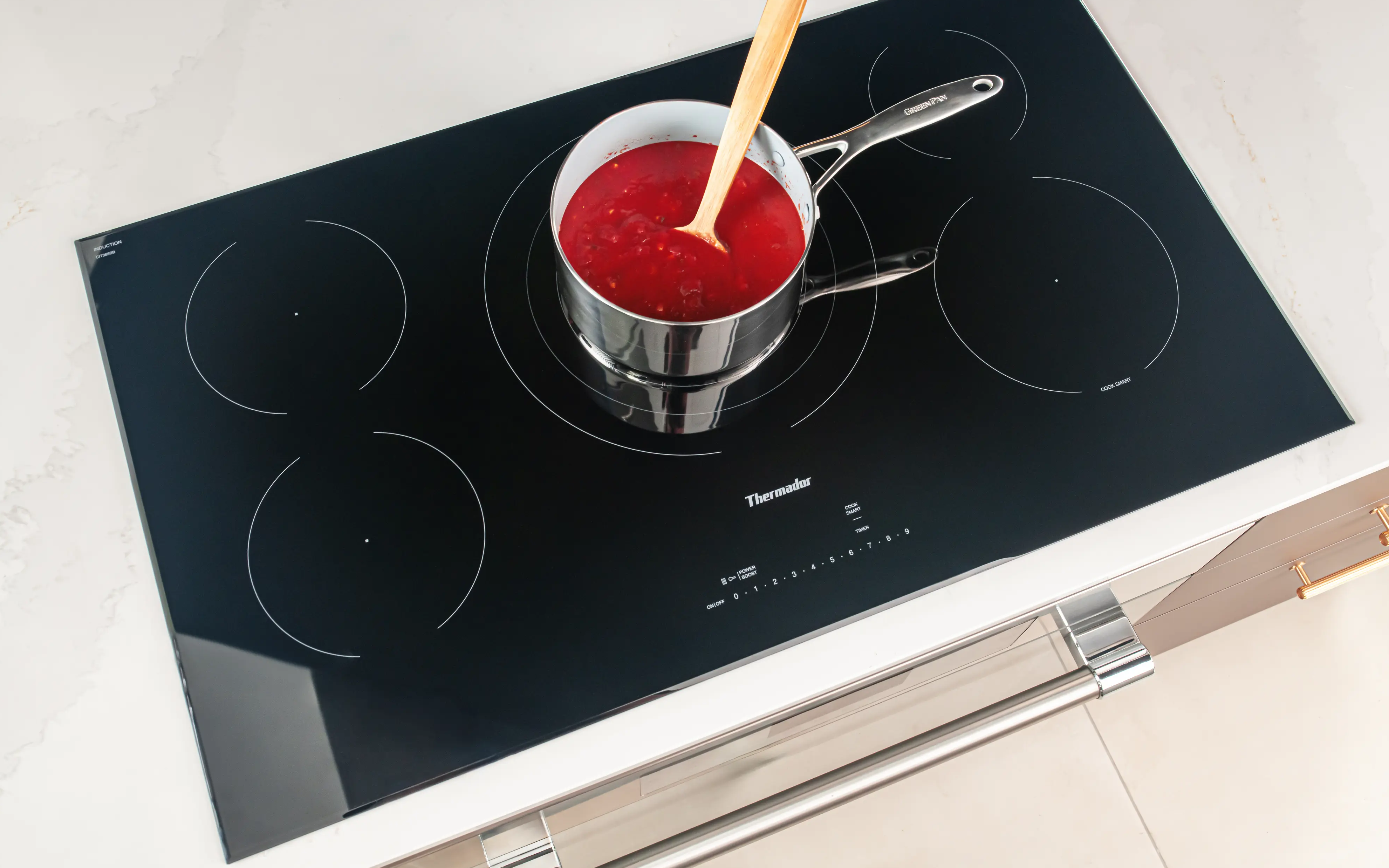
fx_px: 1363
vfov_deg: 35.3
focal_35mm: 36
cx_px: 698
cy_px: 407
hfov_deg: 54.0
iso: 800
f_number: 11
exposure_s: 1/10
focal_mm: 35
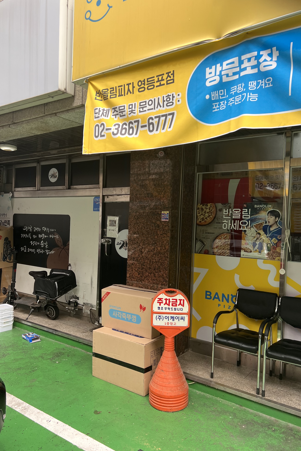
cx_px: 147
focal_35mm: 28
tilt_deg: -1.2
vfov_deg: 65.5
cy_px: 232
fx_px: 351
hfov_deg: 46.4
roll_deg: -3.6
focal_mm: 5.7
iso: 50
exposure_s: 1/632
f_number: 1.5
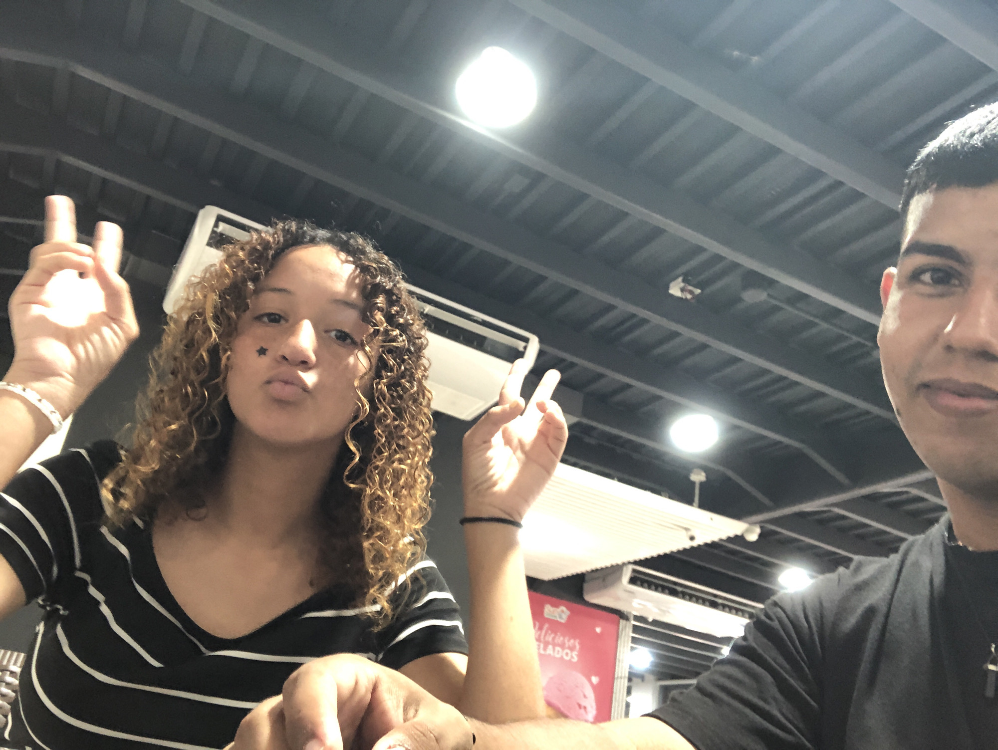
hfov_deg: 56.8
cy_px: 375
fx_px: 923
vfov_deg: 44.2
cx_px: 499
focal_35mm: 32
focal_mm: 2.87
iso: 100
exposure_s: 1/30
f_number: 2.2
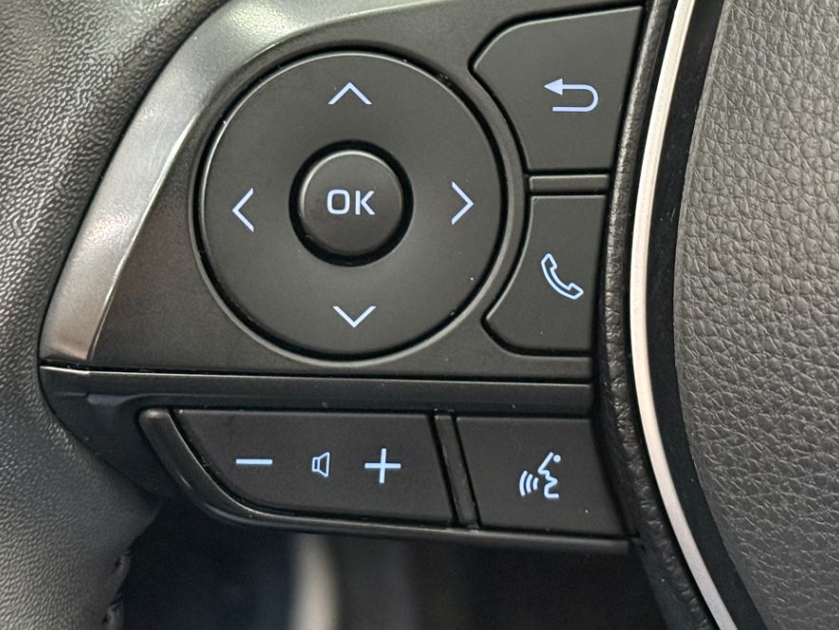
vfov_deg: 14.1
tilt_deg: -37.8
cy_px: 106
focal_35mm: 104
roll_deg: +0.3
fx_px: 2521
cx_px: 448
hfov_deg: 18.9
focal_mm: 6.76
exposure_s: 1/30
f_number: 1.78
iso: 500
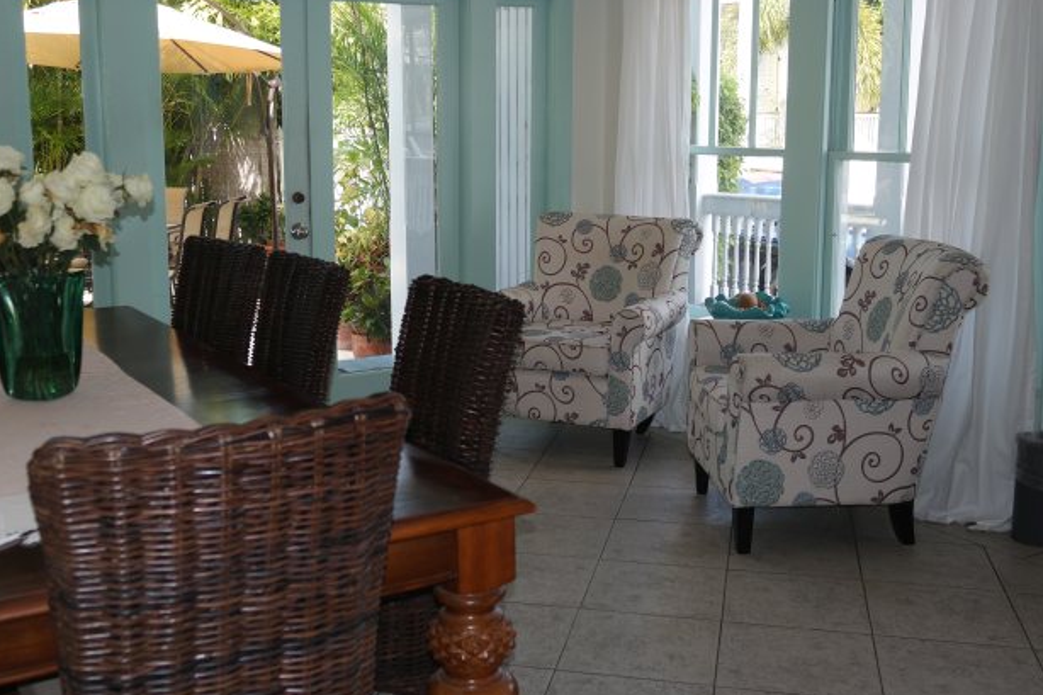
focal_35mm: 43
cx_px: 474
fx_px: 1245
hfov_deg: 45.4
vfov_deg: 31.1
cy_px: 302
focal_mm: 22
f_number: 3.5
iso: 100
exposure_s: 1/80
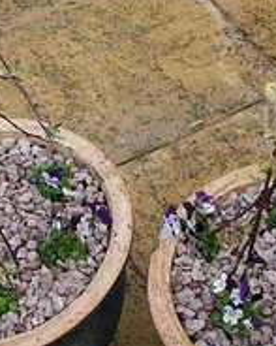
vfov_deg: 22.7
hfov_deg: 18.3
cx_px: 143
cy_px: 233
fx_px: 858
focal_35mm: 84
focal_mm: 6
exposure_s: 1/100
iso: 64
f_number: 3.2
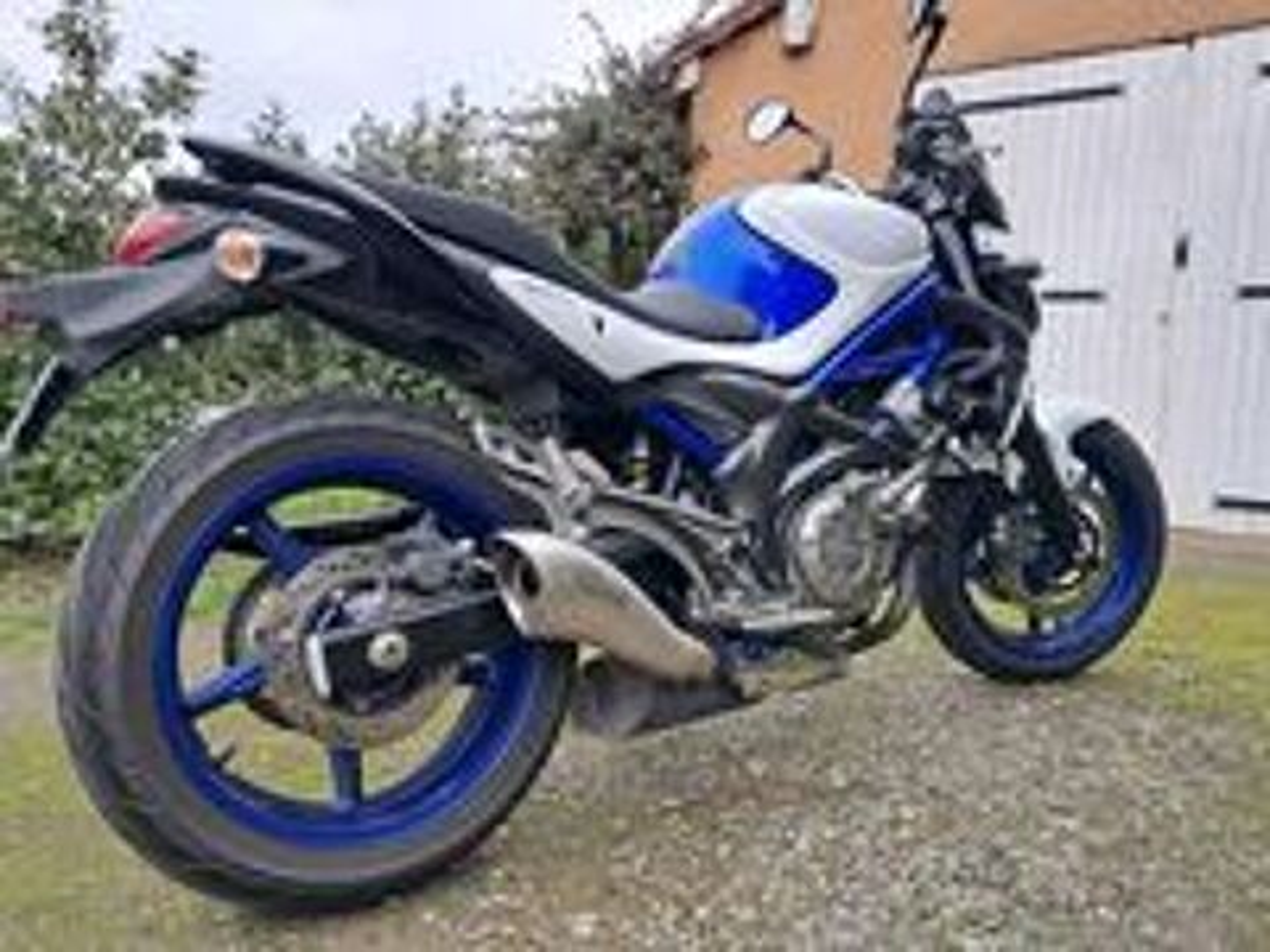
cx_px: 635
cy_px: 476
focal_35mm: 27
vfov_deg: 51.4
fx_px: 991
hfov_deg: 65.3
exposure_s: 1/100
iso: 50
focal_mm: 4
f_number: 1.8
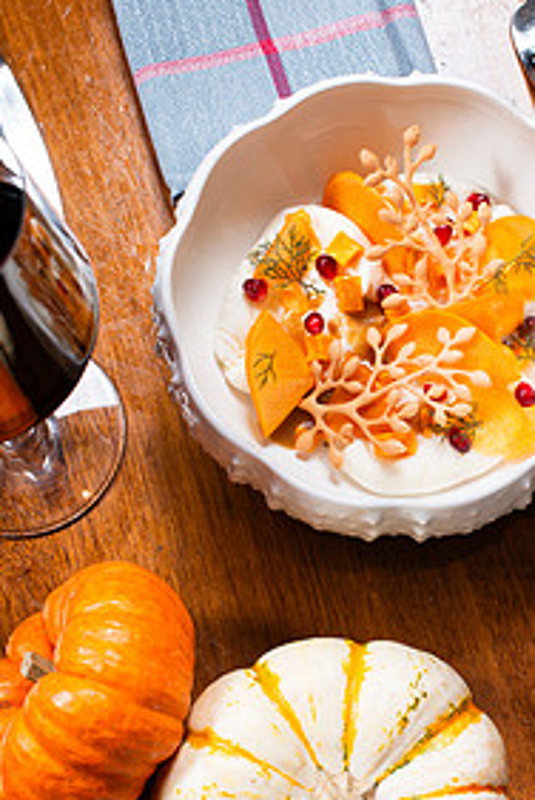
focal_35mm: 80
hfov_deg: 17.0
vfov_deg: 25.3
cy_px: 421
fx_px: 1779
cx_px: 376
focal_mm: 50
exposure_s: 1/80
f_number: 7.1
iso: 250
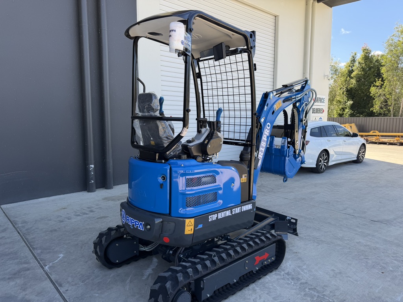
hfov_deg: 71.6
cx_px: 202
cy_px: 151
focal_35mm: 24
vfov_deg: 56.8
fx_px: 279
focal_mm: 6.76
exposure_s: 1/742
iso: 80
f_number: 1.78
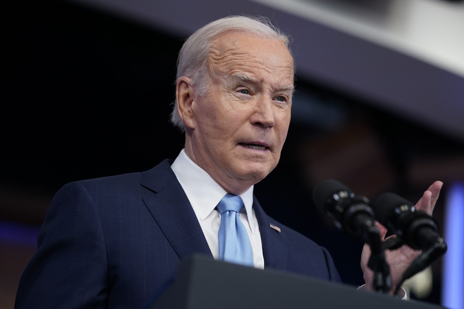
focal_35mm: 200
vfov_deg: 6.9
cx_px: 232
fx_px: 2578
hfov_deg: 10.3
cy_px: 154
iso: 1250
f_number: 2.8
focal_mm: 200
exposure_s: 1/250
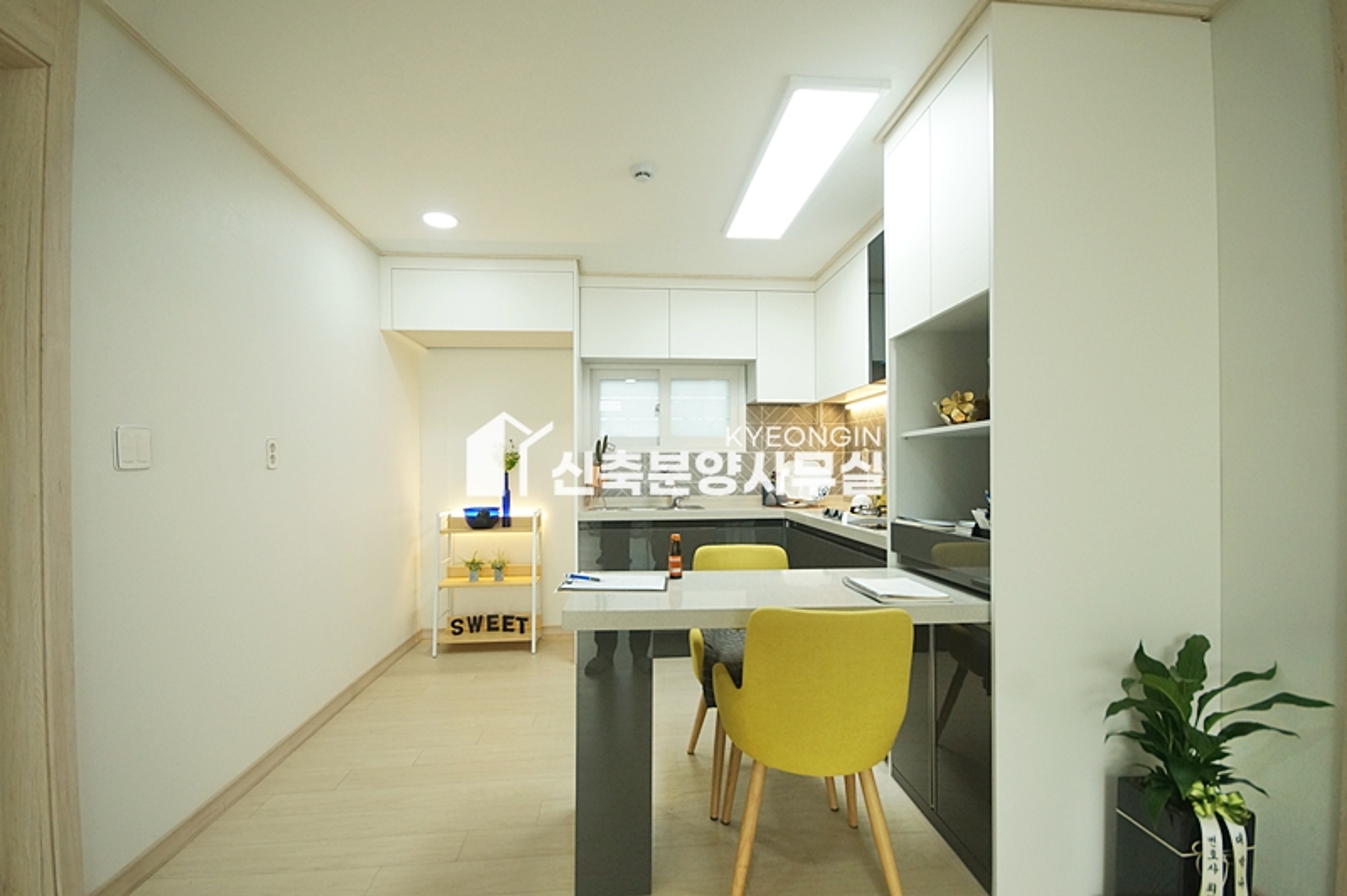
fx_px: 561
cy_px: 448
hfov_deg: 100.4
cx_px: 674
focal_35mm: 15
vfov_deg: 77.2
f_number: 5.6
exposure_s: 1/60
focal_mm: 10
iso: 800
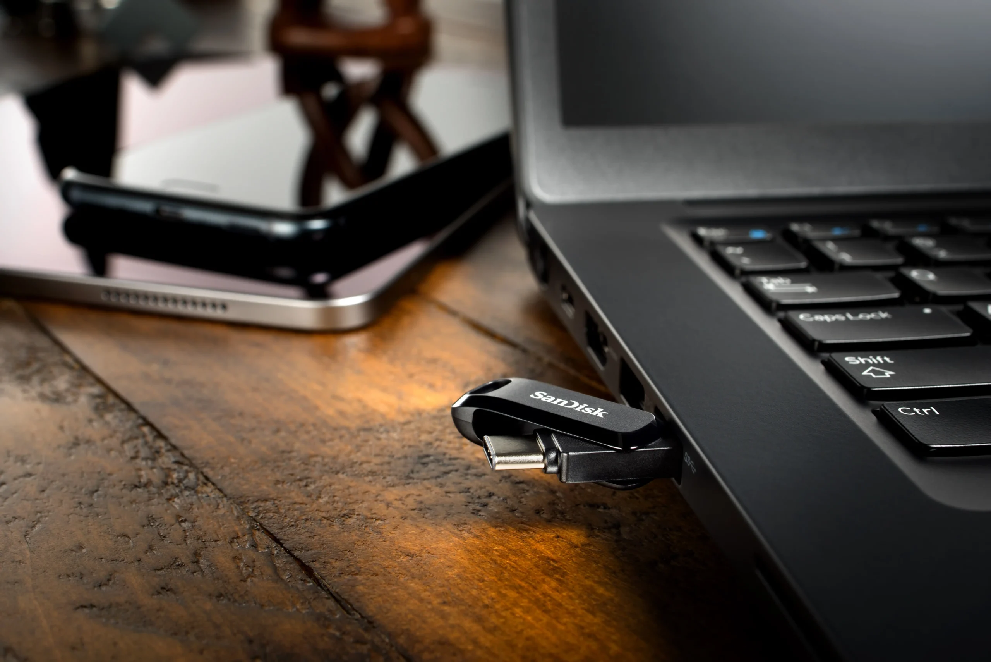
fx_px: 1239
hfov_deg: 43.6
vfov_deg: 29.9
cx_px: 496
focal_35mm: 45
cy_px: 331
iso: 64
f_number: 15
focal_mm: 45
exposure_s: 1/160
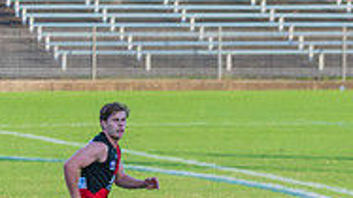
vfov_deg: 1.5
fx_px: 7429
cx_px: 616
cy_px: 313
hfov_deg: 2.7
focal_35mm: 794
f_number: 5.3
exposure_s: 1/1000
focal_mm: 200
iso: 1000
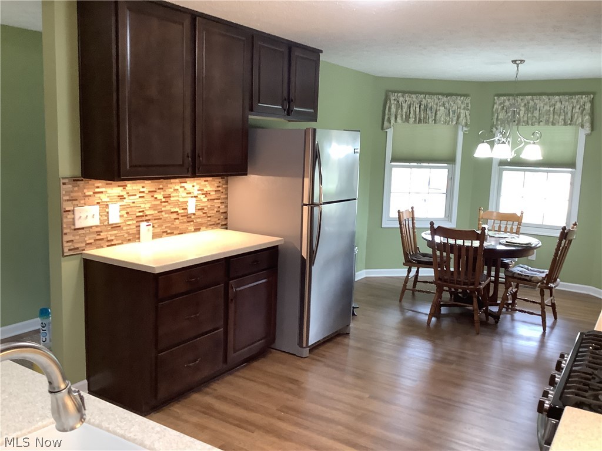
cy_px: 226
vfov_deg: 45.4
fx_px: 539
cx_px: 301
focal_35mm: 31
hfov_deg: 58.4
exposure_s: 1/60
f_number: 2.4
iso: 200
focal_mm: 3.3
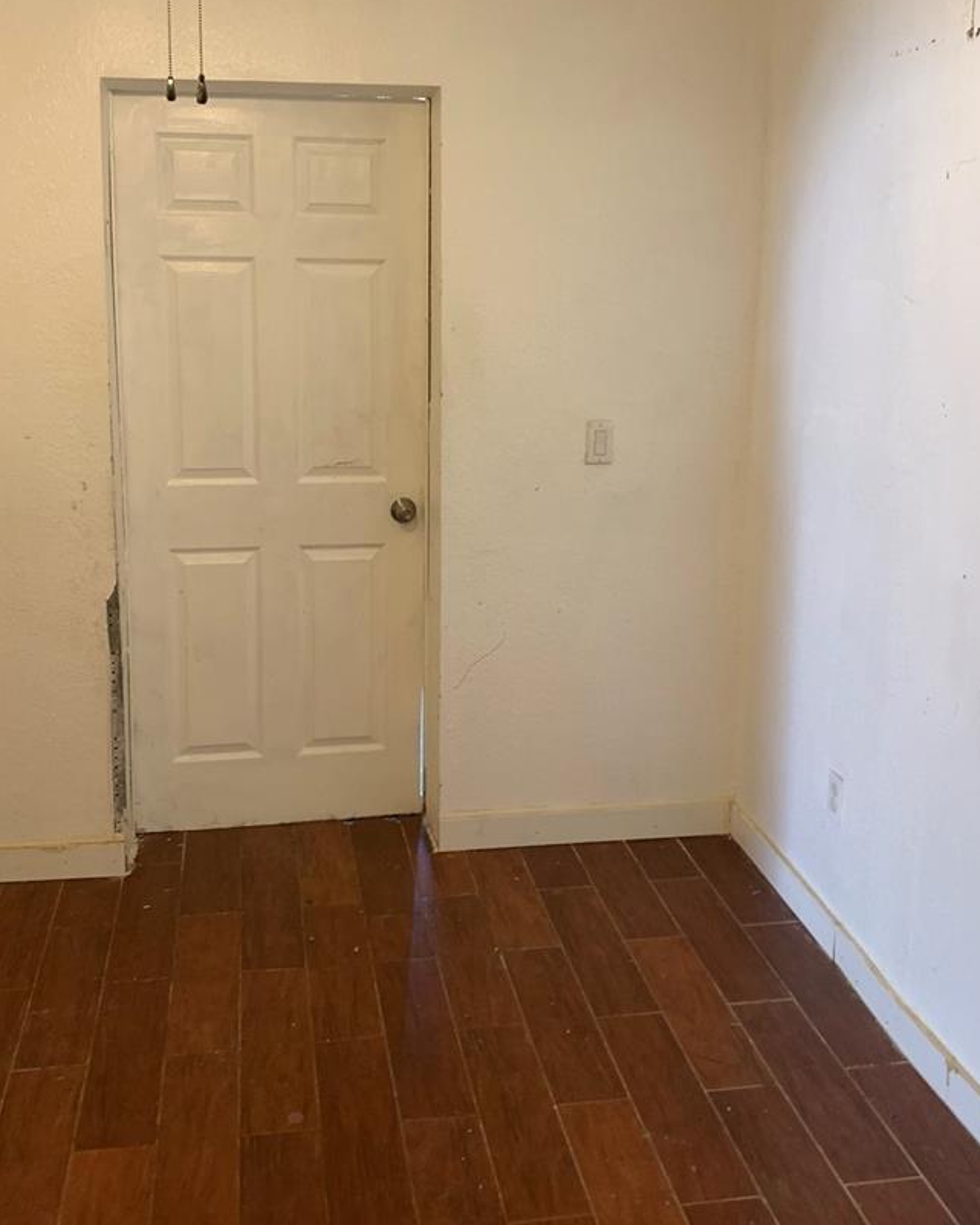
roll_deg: -0.1
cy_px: 479
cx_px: 489
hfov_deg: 39.2
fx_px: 1377
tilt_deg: -9.4
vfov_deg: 47.6
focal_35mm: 38
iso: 125
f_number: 1.8
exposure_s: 1/60
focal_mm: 4.25
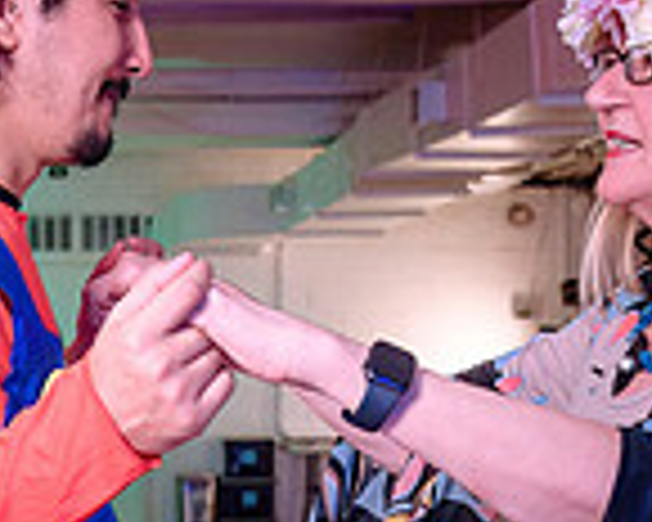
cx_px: 26
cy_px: 449
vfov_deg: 12.1
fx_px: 2451
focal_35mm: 127
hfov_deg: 14.9
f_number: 4.5
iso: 800
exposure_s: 1/100
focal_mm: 32
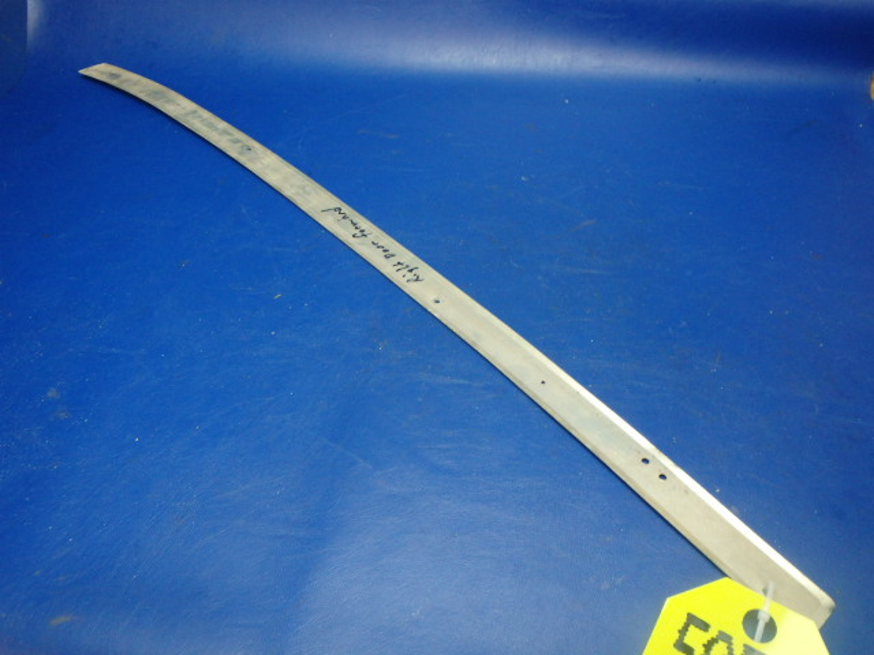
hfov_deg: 63.4
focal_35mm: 28
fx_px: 707
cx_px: 437
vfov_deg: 49.7
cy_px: 328
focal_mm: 5
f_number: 3.9
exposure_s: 1/30
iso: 400
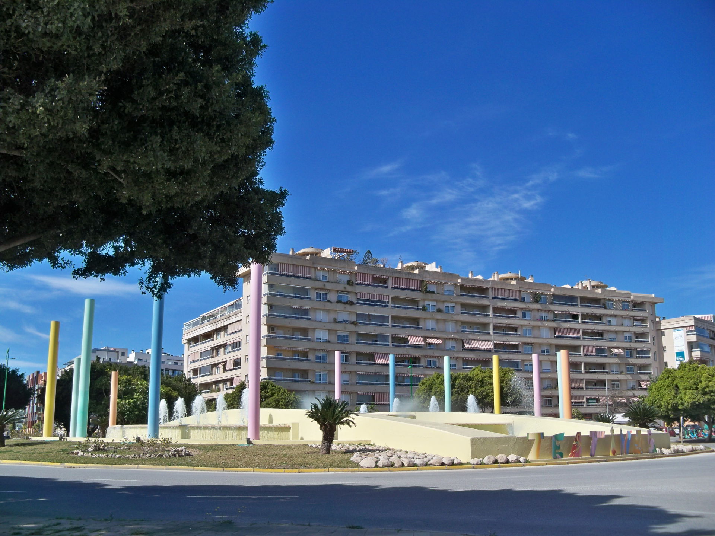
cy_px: 268
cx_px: 358
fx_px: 723
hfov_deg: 52.6
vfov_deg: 40.7
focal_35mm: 35
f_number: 3.5
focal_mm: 6.2
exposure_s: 1/800
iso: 64
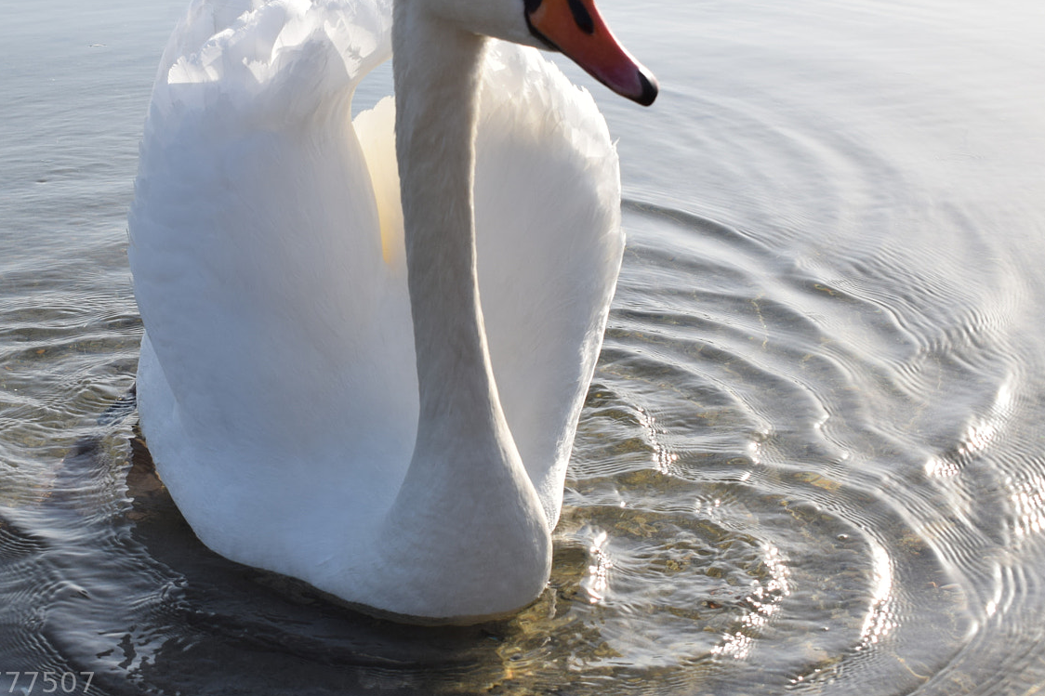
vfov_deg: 18.2
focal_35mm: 75
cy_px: 260
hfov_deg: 26.9
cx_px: 352
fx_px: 2168
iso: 200
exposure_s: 1/400
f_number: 10
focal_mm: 35
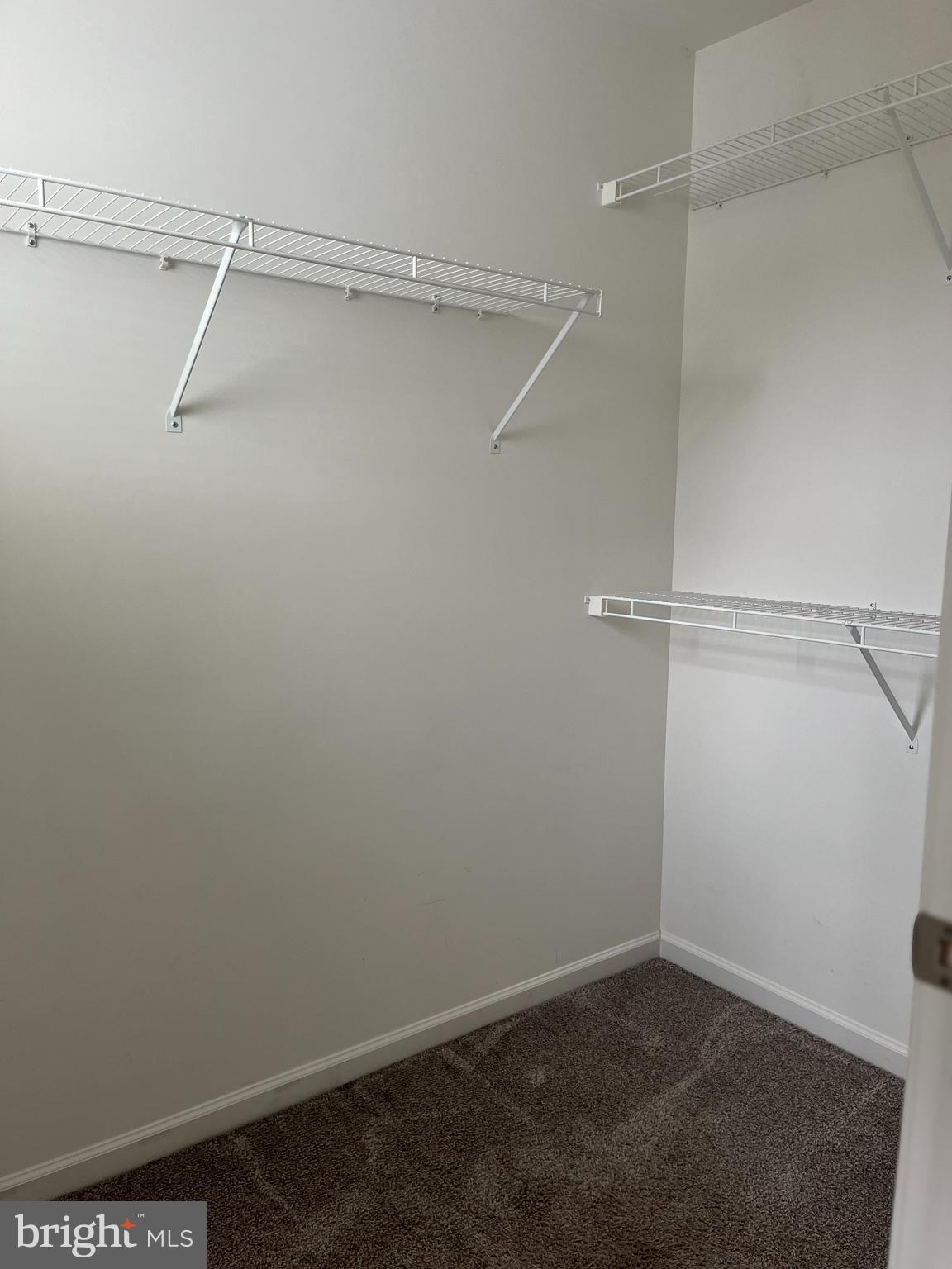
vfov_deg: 67.3
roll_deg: +0.4
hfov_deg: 53.1
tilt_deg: -8.1
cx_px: 476
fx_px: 953
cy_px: 634
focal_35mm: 26
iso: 100
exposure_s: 1/60
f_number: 1.6
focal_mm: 5.1
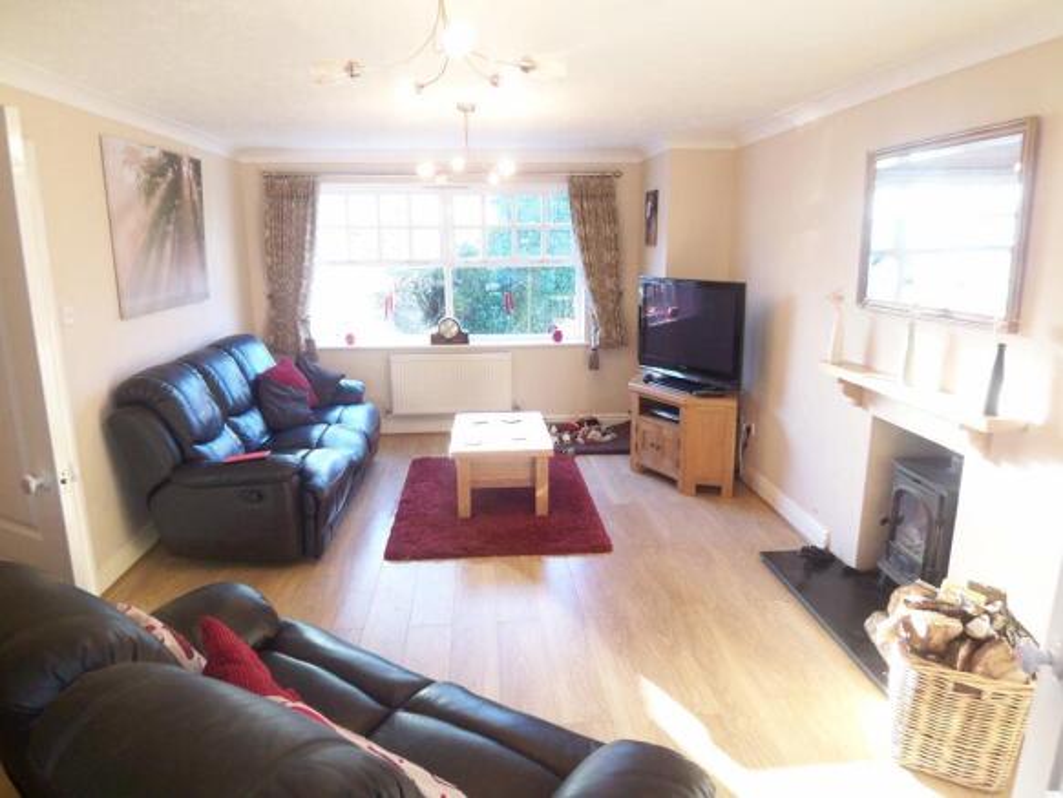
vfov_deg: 58.9
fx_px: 707
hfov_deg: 73.9
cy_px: 399
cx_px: 532
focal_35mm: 23
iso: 125
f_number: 2.8
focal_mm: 3.8
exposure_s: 1/20
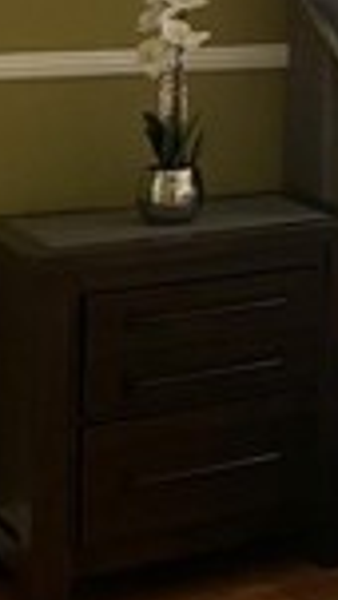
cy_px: -44
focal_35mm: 120
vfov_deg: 17.3
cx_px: 891
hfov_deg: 8.9
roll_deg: -0.4
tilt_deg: -1.6
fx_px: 1911
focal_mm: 4.25
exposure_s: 1/60
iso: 125
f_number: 1.8
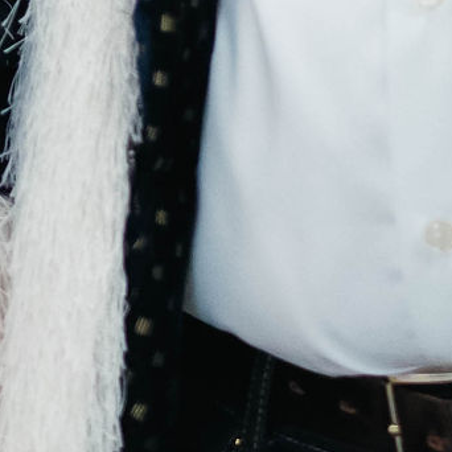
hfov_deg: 2.1
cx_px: 436
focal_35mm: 838
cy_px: -573
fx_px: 12380
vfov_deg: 2.1
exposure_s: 1/320
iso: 1250
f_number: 1.4
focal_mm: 85
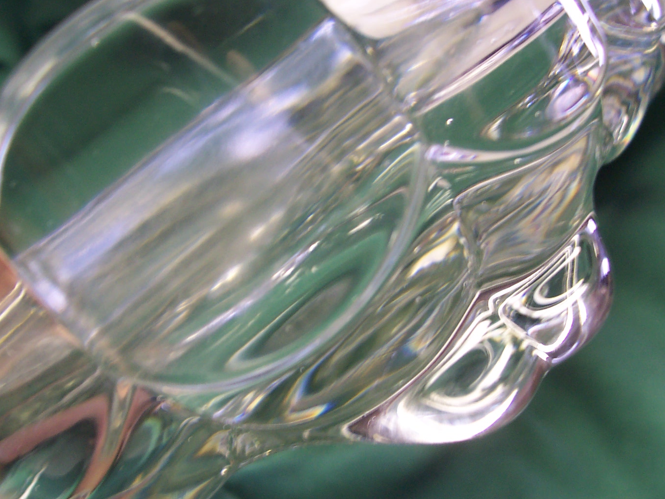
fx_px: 864
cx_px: 374
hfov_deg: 42.0
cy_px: 268
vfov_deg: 32.2
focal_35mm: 45
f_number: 2.8
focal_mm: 5.6
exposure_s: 1/30
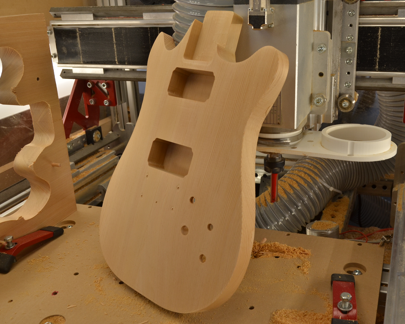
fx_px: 491
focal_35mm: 41
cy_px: 161
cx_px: 231
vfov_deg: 36.5
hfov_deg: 44.7
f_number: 6.3
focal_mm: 24
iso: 250
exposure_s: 1/200
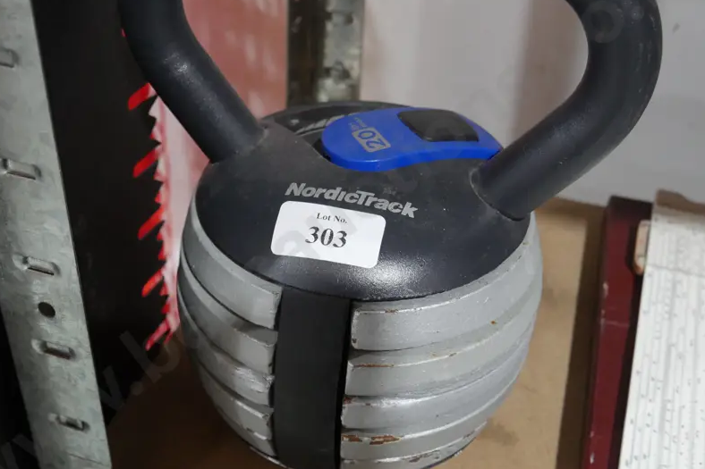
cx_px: 337
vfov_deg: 29.2
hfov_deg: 42.7
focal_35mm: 46
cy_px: 219
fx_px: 901
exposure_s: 1/60
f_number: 4
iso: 1250
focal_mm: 17
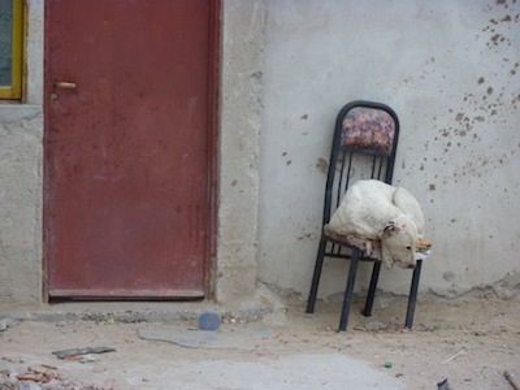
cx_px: 260
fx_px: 1923
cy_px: 195
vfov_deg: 11.6
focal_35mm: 128
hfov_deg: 15.4
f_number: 4.4
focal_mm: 21
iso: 320
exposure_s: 1/50
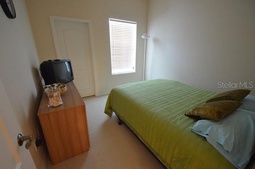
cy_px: 84
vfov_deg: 77.1
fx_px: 106
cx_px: 128
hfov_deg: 100.5
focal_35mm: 15
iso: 2500
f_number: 3.5
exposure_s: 1/30
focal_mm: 10
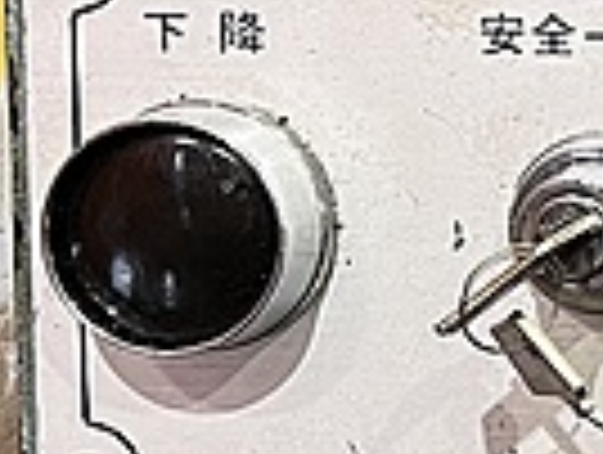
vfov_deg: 12.0
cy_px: 162
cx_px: 1192
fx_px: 2164
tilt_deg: -50.8
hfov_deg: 13.6
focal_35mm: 124
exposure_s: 1/60
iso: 400
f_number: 1.5
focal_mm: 5.7
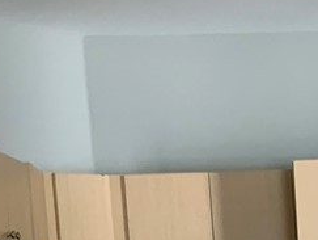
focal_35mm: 122
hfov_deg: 15.3
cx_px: 423
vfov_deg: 11.6
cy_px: 380
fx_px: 1122
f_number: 1.8
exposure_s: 1/60
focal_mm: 3
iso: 250
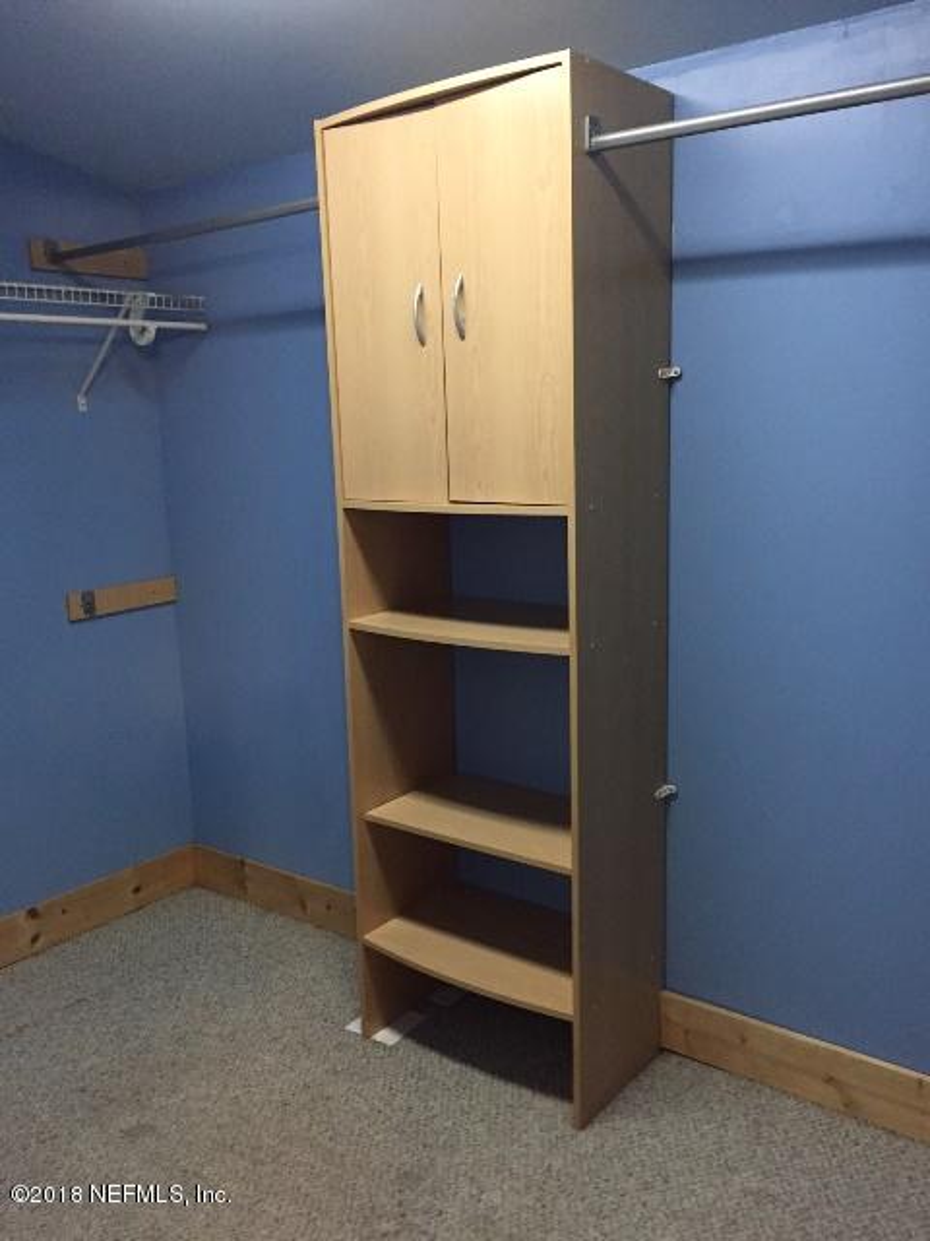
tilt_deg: -11.8
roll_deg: +1.0
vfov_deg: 61.7
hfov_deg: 48.2
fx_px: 1039
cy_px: 620
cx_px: 465
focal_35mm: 29
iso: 250
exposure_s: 1/15
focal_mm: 4.15
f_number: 2.2
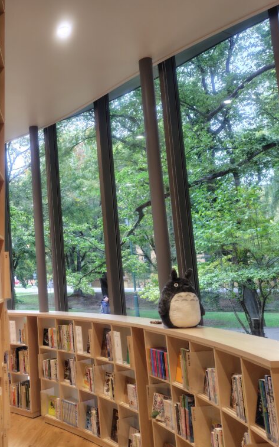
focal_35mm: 33
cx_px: 7
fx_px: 402
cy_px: 226
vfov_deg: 58.1
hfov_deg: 35.1
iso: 300
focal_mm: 5.6
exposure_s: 1/120
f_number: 1.9
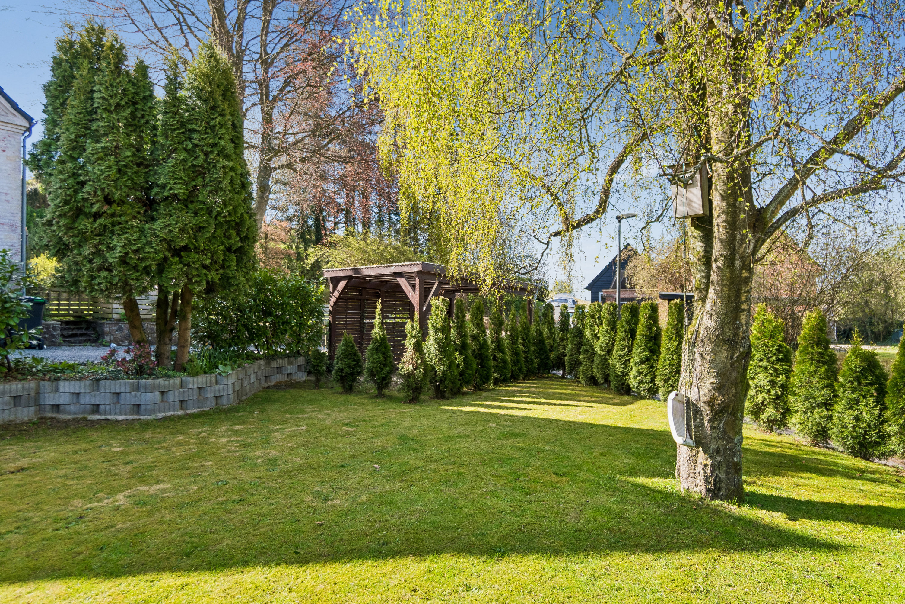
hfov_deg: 85.4
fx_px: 490
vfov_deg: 63.2
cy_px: 302
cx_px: 452
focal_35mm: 20
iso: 200
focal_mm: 13
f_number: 4
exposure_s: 1/500
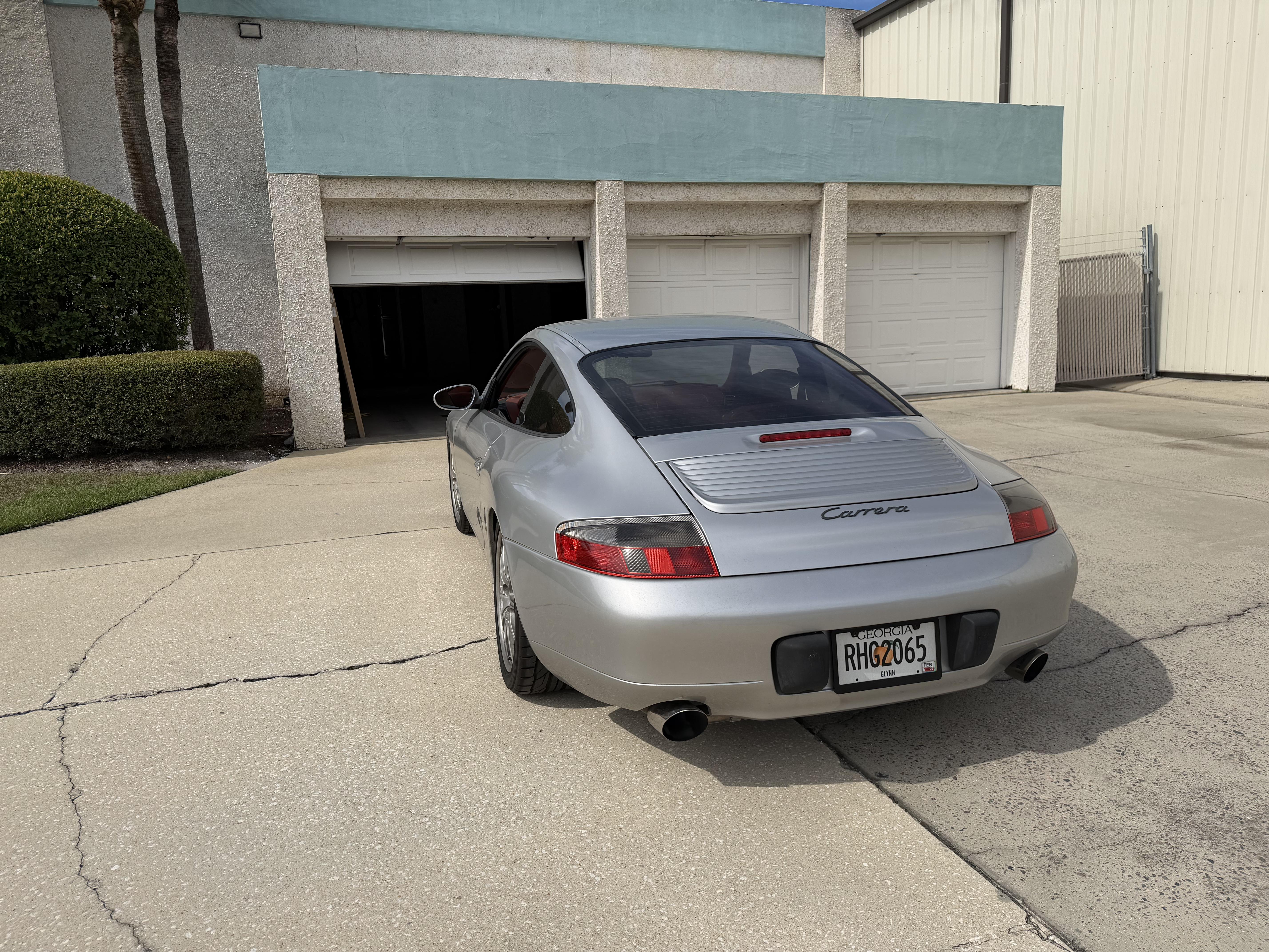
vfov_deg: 56.8
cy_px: 476
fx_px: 880
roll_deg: +1.8
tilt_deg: -9.2
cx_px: 634
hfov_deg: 71.6
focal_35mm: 24
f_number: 1.78
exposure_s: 1/7353
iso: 80
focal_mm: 6.76
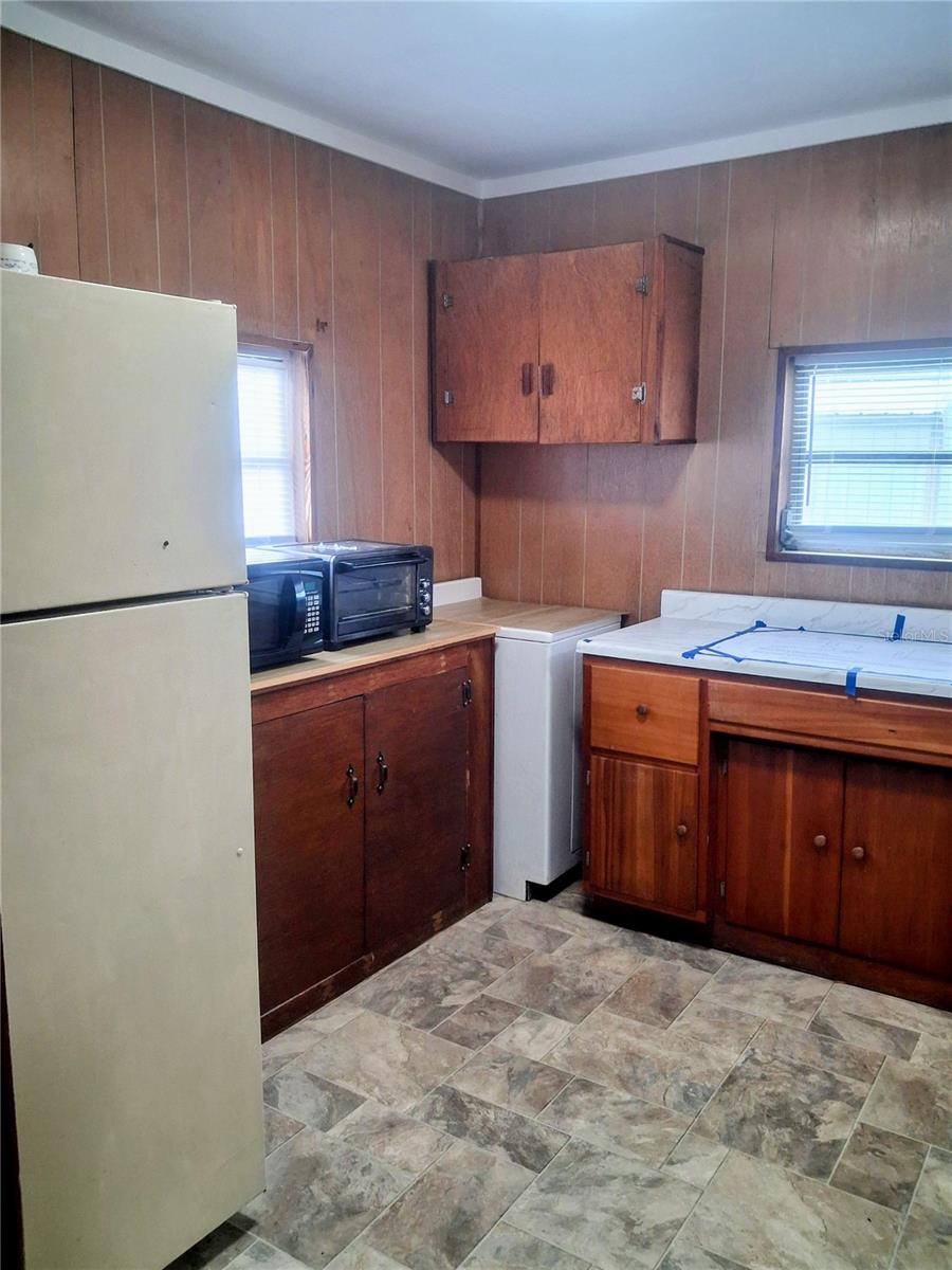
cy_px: 635
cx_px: 476
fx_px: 990
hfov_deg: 51.4
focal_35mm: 27
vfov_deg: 65.3
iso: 250
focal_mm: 4
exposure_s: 1/50
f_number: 1.8
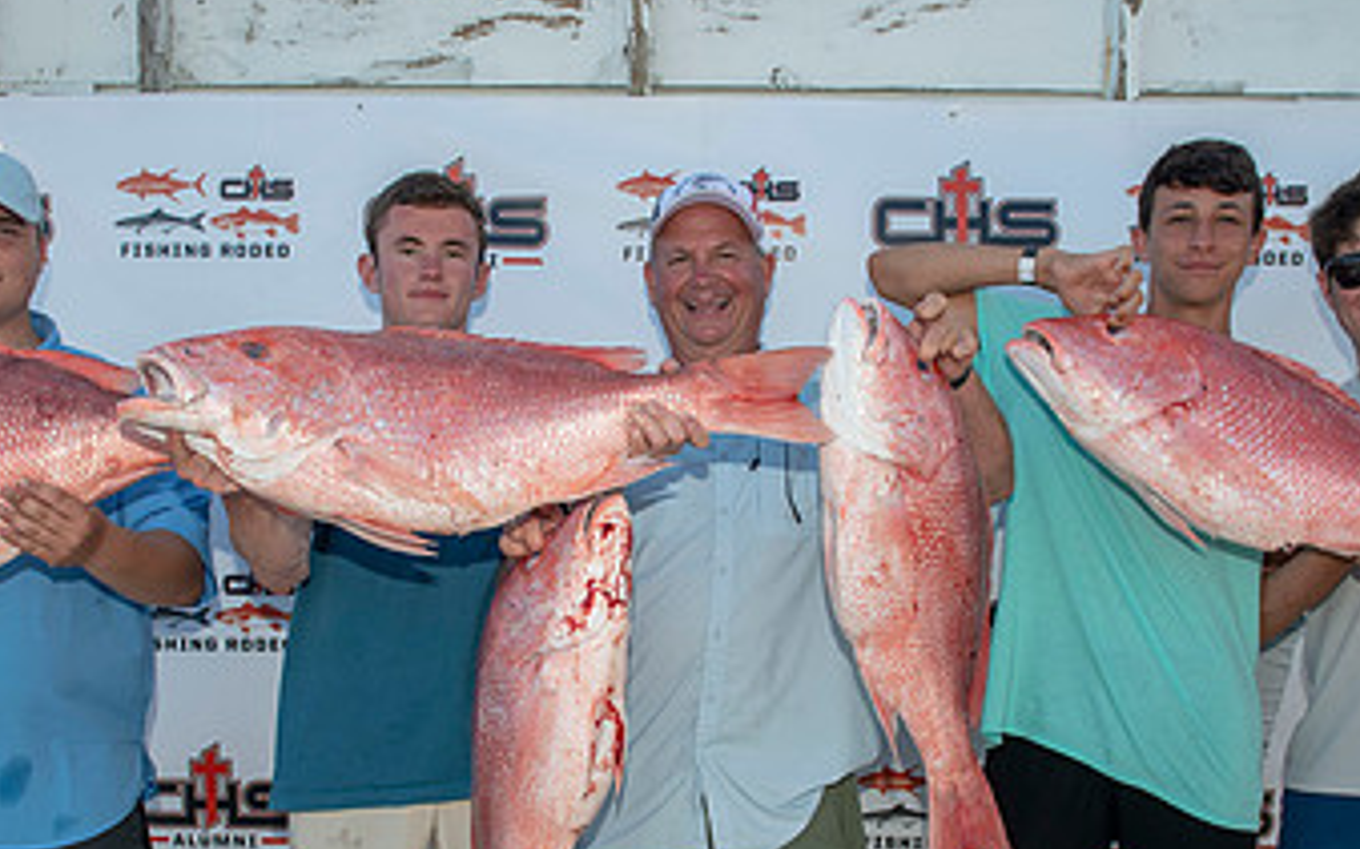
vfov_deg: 30.2
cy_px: 587
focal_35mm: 42
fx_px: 1556
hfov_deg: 47.2
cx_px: 640
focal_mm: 24
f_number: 6.3
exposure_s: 1/125
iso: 100
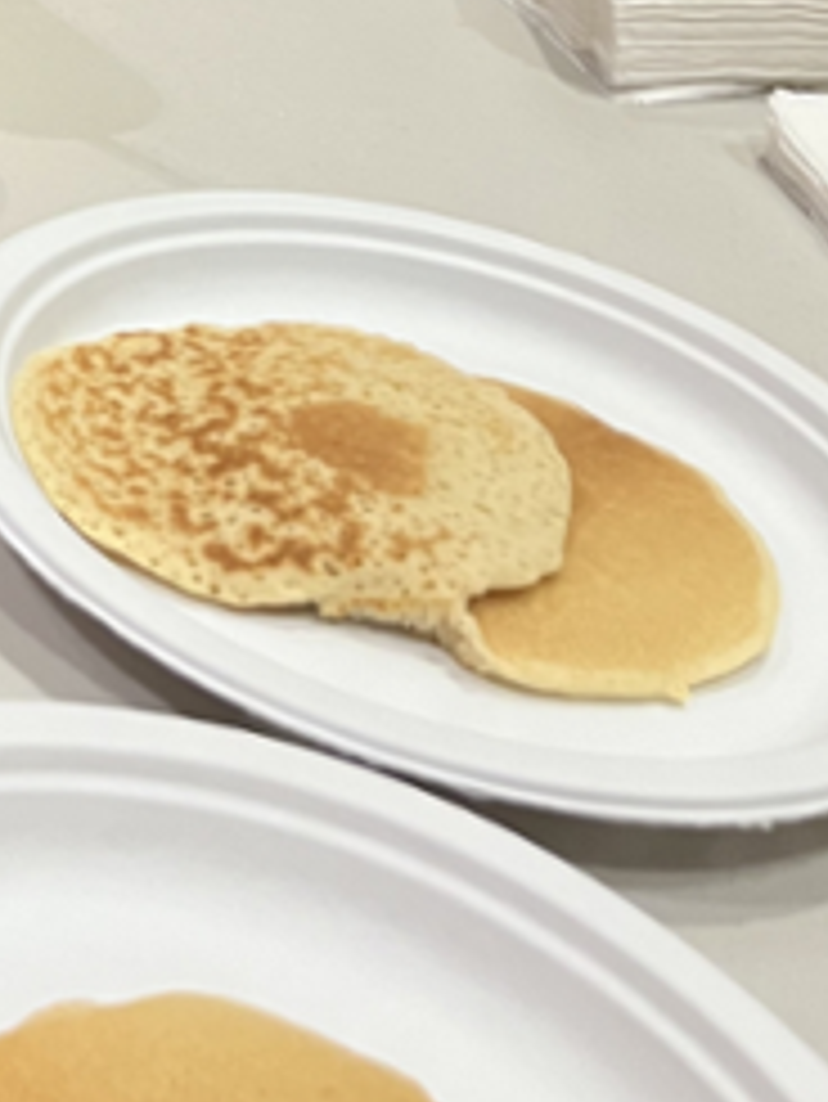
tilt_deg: -14.5
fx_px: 2709
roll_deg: -5.9
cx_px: -212
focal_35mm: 85
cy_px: -513
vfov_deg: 20.1
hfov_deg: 16.5
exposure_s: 1/60
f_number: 1.6
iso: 160
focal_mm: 5.1
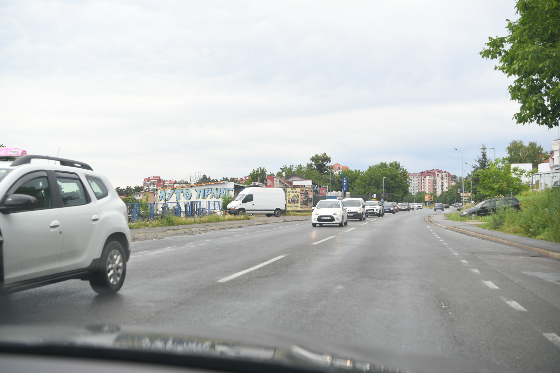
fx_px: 622
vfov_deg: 33.4
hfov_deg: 48.5
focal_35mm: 40
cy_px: 186
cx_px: 280
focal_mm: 40
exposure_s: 1/1000
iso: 320
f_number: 4
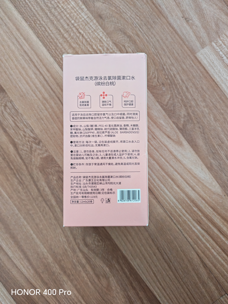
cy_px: 152
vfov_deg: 71.6
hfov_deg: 56.8
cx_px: 114
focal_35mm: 24
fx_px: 211
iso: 3200
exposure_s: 1/25
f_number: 1.9
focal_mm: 6.12
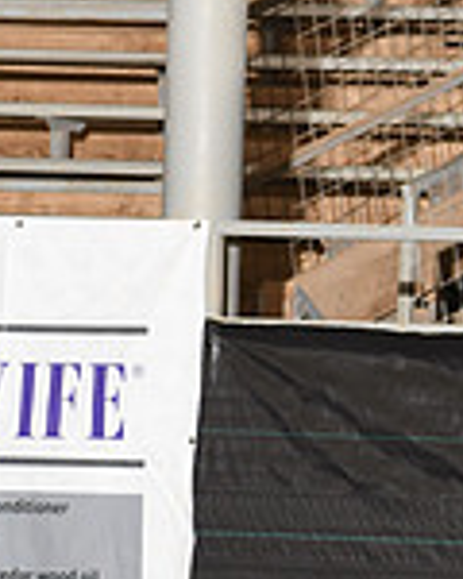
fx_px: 13720
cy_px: 716
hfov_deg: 1.9
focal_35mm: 801
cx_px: 1061
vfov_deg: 2.4
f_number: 5.6
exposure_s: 1/250
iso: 1000
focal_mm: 220
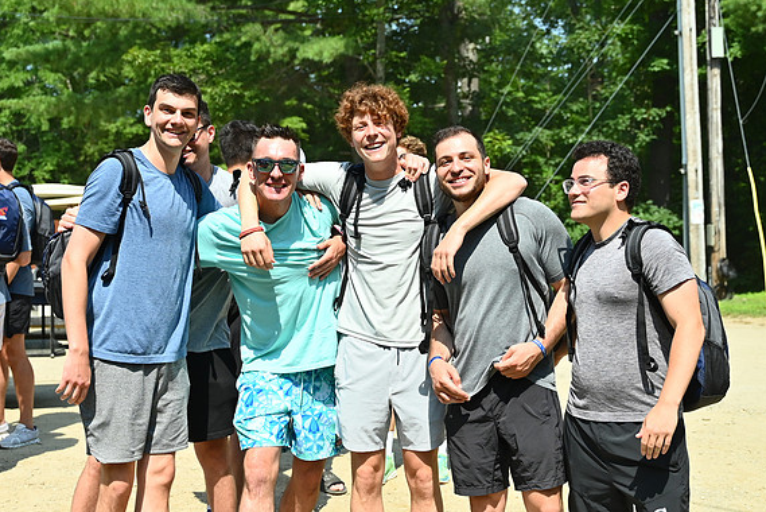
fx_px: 1128
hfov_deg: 37.5
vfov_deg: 25.5
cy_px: 255
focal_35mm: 53
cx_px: 389
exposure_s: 1/6400
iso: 640
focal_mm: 35
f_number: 3.2
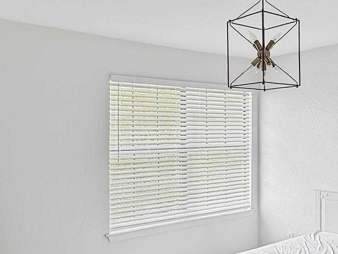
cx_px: 268
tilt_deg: -8.7
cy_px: 206
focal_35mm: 38
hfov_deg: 46.5
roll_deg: -0.6
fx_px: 371
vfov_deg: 36.3
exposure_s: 1/120
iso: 125
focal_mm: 2.2
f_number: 2.2
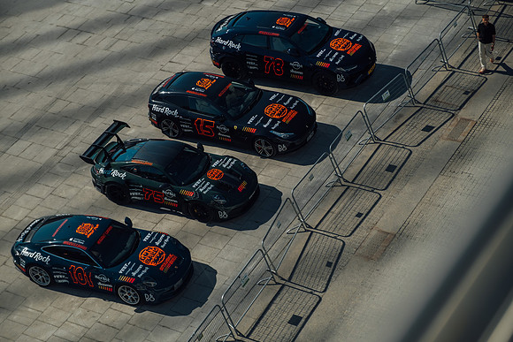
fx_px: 1140
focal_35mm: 80
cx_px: 256
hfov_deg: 25.4
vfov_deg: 17.1
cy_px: 171
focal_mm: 53.3
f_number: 3.2
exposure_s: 1/500
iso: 200
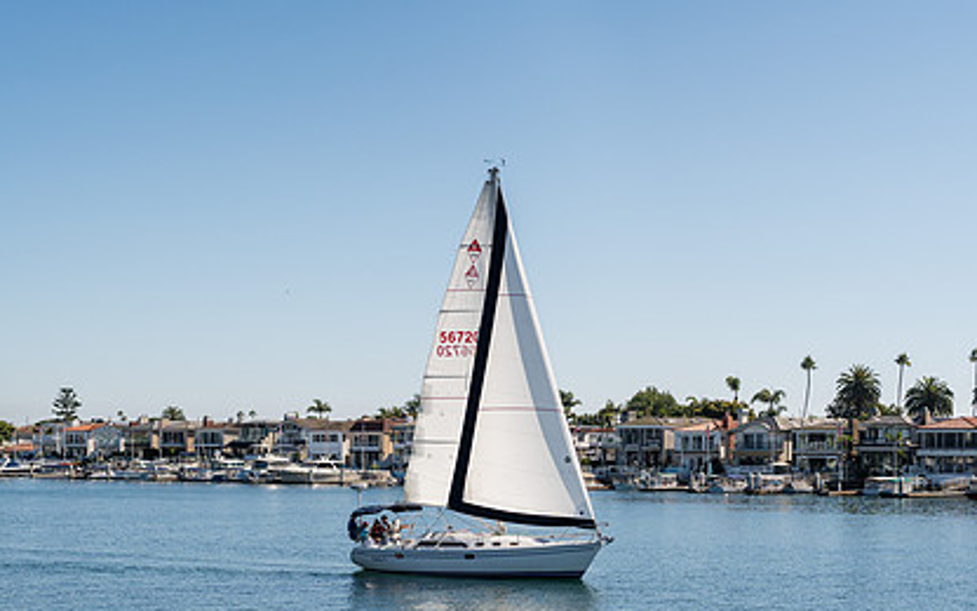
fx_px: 1890
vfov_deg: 18.3
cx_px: 507
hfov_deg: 29.0
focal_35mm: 71
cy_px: 398
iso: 160
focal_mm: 50
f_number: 2.8
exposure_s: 1/8000
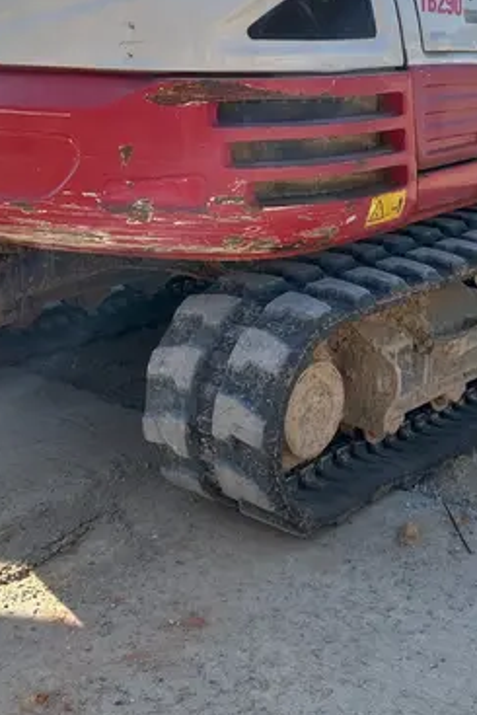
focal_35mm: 54
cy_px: 194
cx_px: 304
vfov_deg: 36.2
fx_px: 1072
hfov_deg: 25.0
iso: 50
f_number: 1.5
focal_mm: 5.7
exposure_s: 1/2008
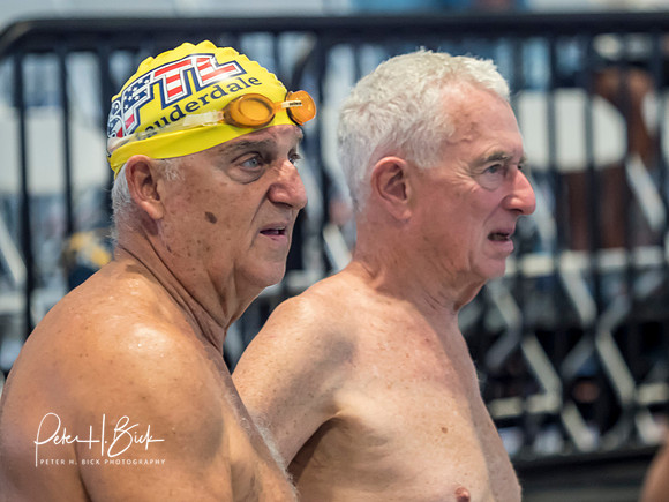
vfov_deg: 4.2
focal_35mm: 352
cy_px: 251
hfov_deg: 5.6
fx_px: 6808
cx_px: 401
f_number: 2.8
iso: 1600
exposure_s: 1/250
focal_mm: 115
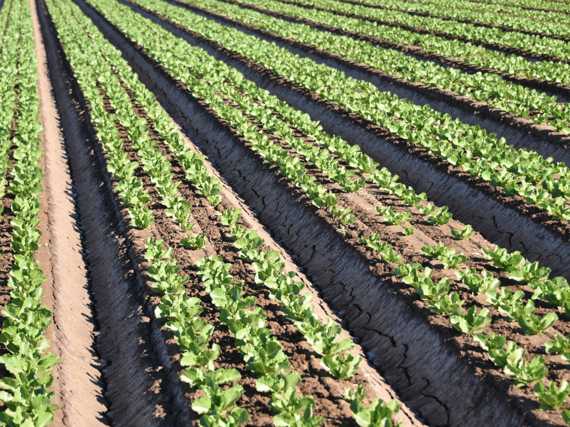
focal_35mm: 104
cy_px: 210
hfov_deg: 18.9
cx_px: 299
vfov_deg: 14.2
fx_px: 1713
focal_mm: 62
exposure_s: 1/200
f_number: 4.8
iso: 64
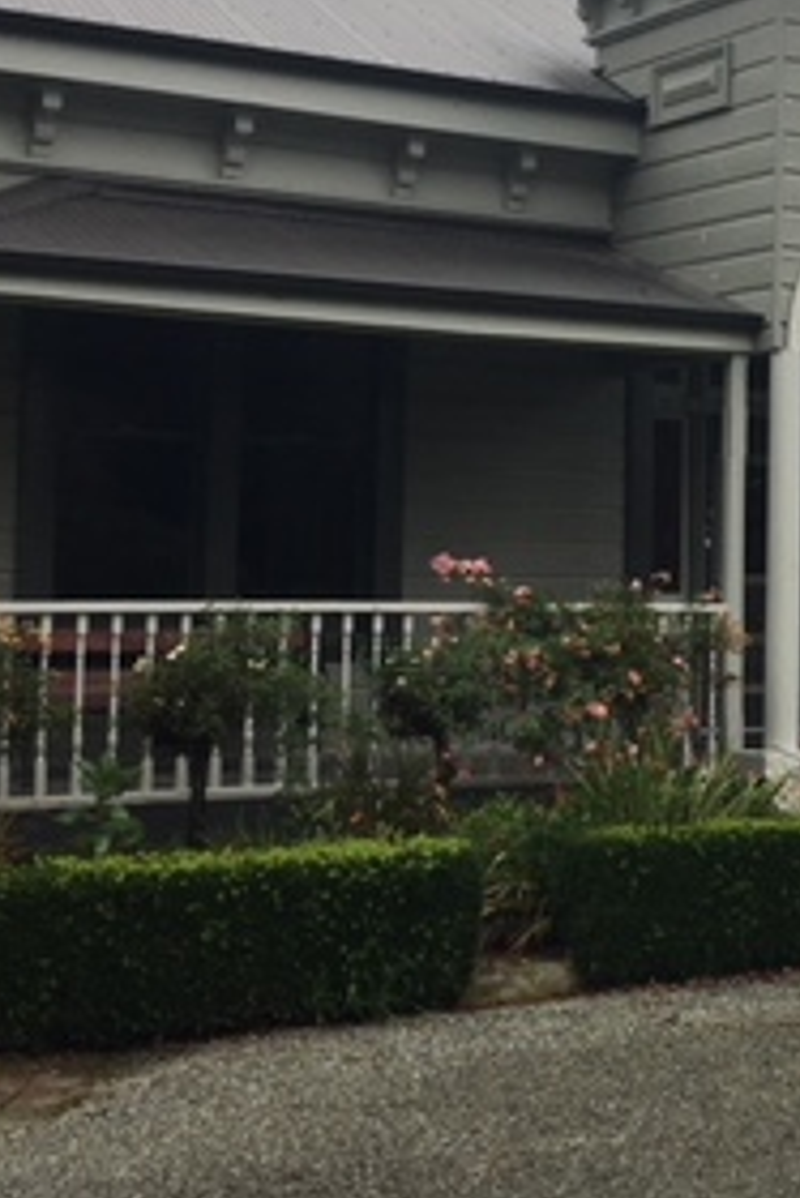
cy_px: 454
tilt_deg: +4.3
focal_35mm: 69
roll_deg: -0.1
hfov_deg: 19.1
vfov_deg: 29.1
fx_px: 2297
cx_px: 830
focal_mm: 4.15
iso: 25
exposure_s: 1/384
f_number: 2.2
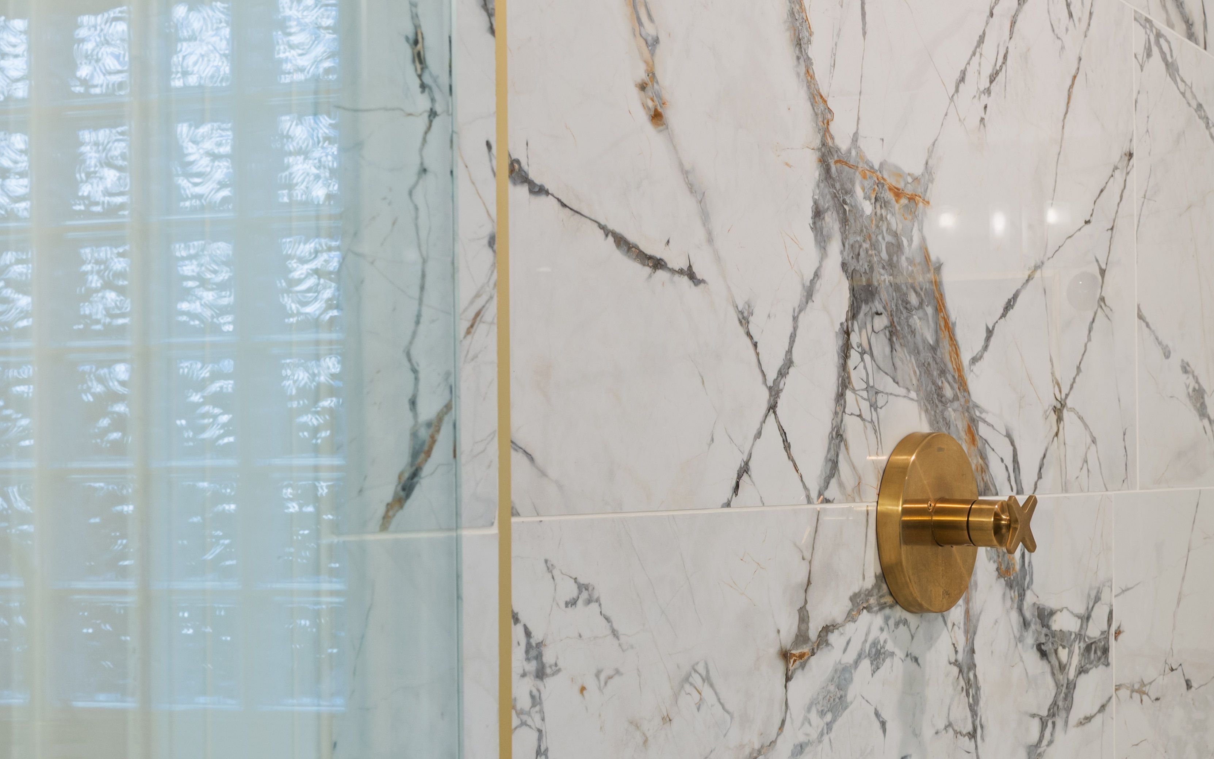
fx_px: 1919
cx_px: 1233
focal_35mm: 58
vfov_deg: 22.3
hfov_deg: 32.2
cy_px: 508
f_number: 8
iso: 400
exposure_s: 1/4
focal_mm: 27
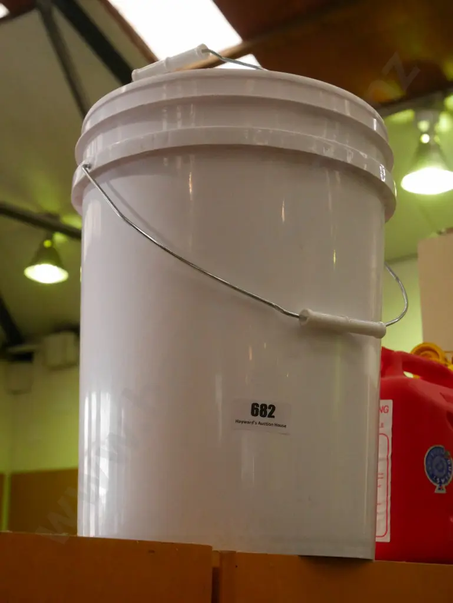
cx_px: 226
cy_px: 302
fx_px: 1116
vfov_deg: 30.3
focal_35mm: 64
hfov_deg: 22.9
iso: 3200
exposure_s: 1/200
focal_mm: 32
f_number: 5.6
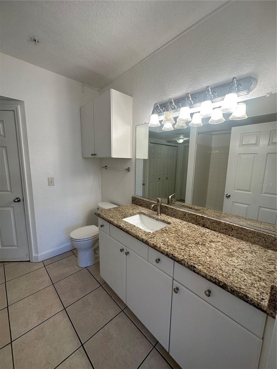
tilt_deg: -8.5
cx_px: 138
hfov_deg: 85.7
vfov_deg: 102.1
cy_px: 184
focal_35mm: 14
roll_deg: -1.7
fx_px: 149
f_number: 2.2
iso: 125
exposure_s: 1/120
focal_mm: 2.22
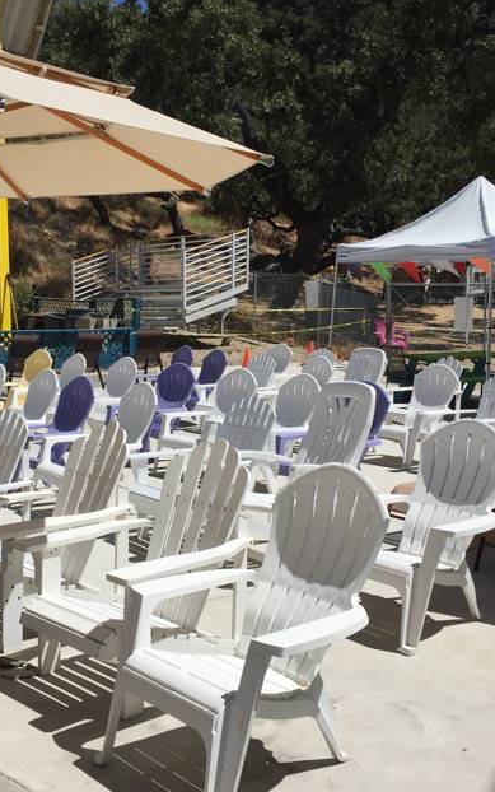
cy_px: 404
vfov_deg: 47.2
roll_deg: -0.3
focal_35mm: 42
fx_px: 906
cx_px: 202
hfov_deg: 30.5
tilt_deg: -4.0
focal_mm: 4.15
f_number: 2.2
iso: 32
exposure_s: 1/4405
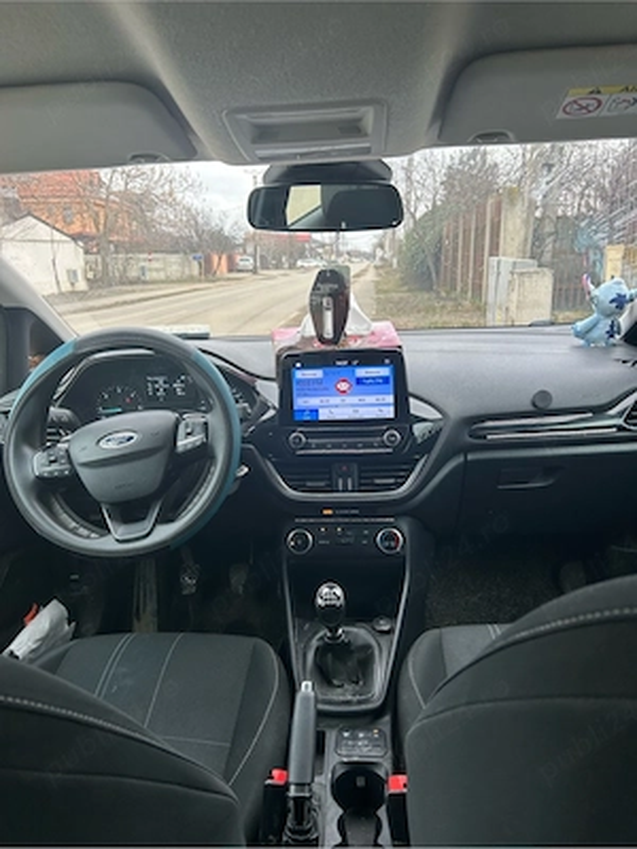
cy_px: 424
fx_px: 638
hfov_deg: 53.1
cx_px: 318
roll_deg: +0.6
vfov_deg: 67.3
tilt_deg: -16.0
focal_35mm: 26
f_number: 1.5
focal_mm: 5.7
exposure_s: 1/194
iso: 40
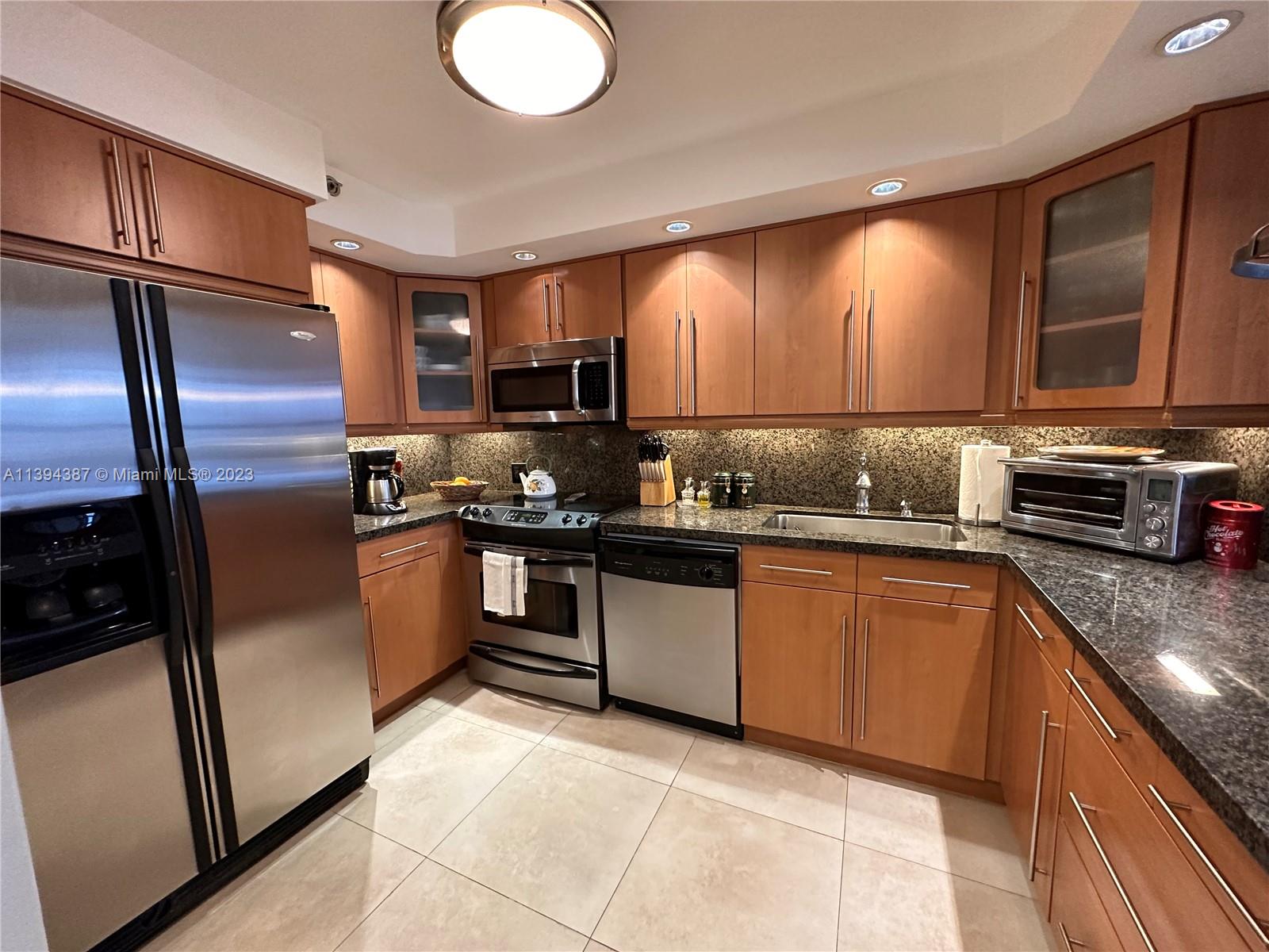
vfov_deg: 85.7
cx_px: 634
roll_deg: +1.8
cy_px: 476
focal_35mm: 14
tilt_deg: -7.1
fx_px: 513
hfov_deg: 102.1
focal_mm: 2.22
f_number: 2.2
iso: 400
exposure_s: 1/60
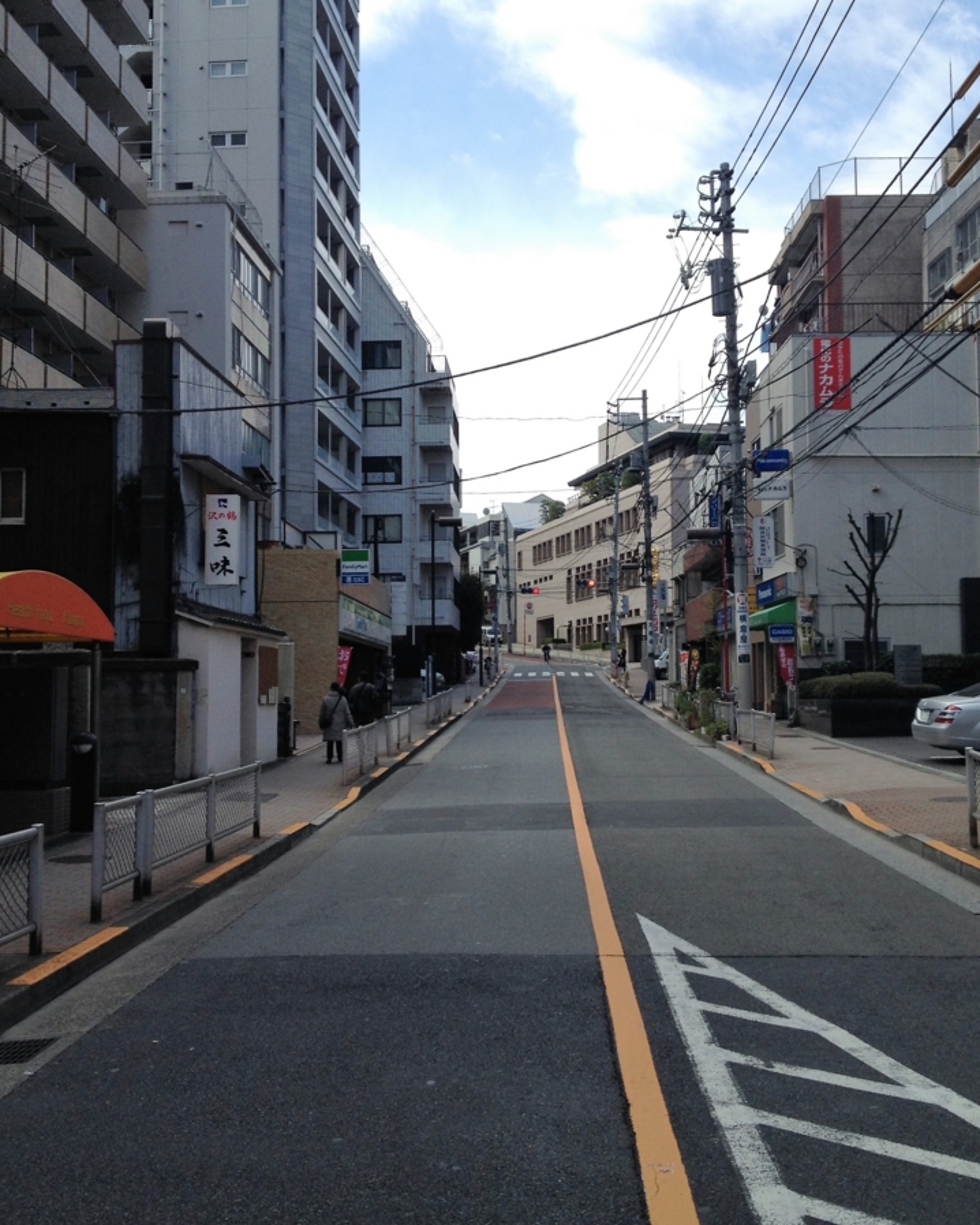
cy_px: 604
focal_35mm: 39
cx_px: 519
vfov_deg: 46.8
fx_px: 1413
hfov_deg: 38.2
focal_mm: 4.28
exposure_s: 1/1227
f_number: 2.4
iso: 50
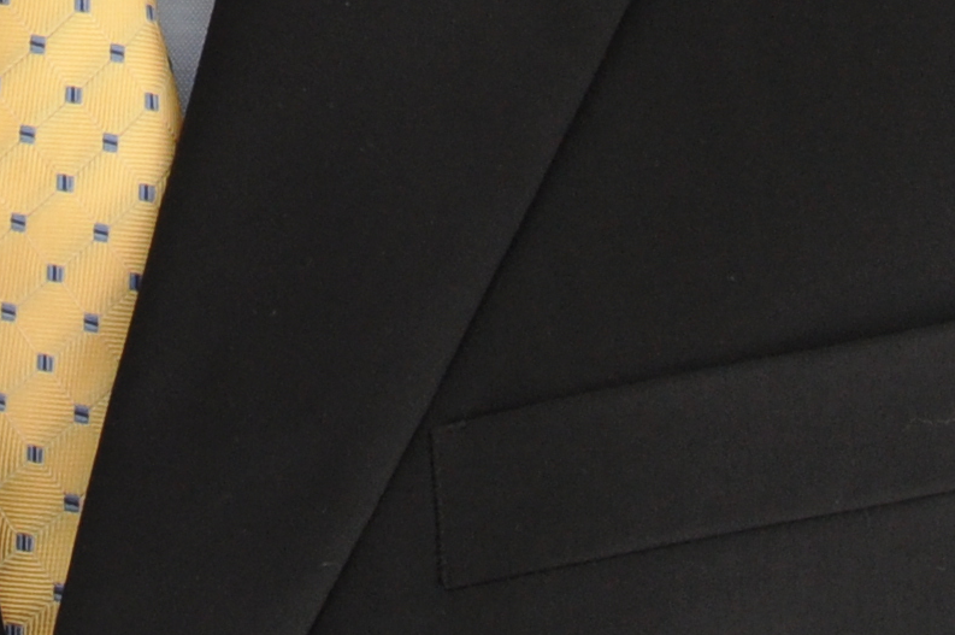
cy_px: -971
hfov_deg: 9.0
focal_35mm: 227
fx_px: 6016
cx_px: 11
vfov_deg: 5.8
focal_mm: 28
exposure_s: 1/80
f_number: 10
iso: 400
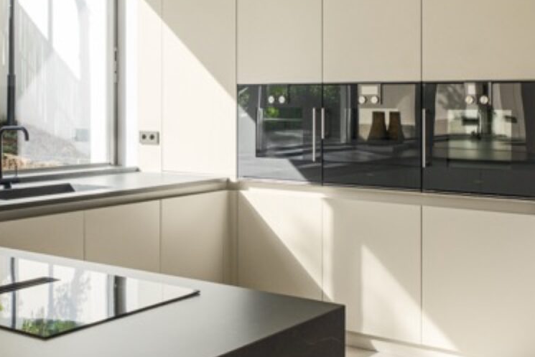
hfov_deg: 36.0
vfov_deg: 24.4
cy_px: 92
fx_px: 817
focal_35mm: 55
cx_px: 191
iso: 200
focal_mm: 20
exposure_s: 1/320
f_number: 9
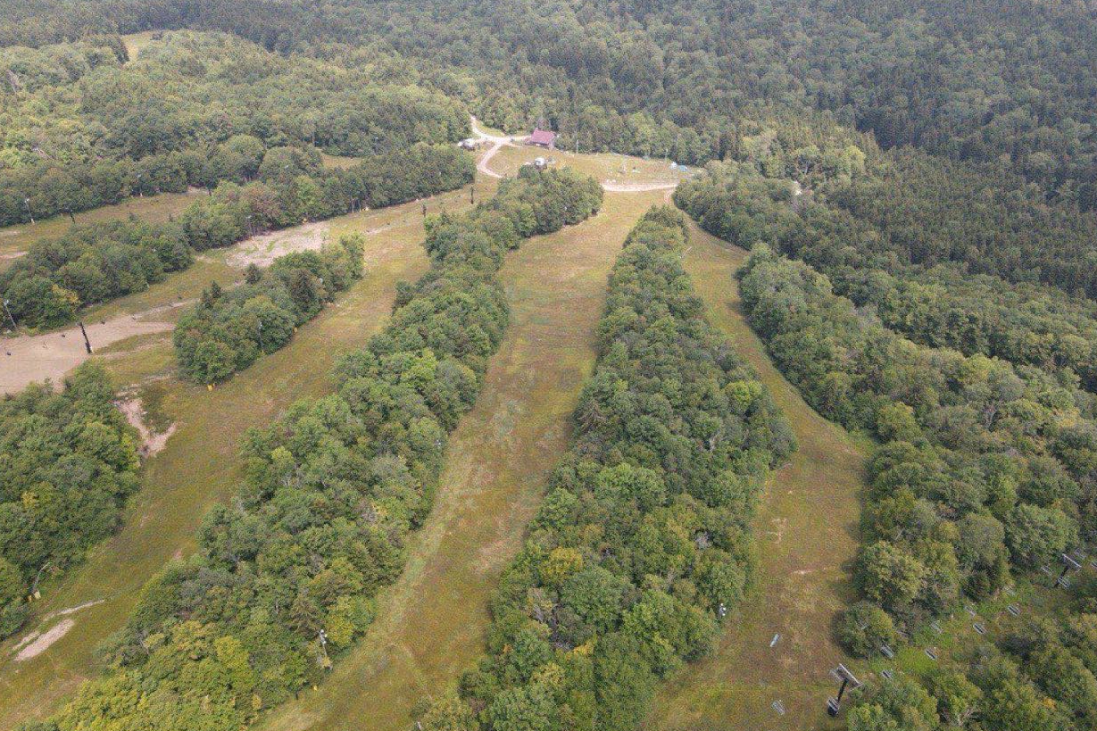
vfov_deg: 49.5
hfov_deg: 69.4
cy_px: 370
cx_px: 535
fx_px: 792
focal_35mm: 26
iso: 100
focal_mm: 4.5
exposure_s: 1/240
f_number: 2.8
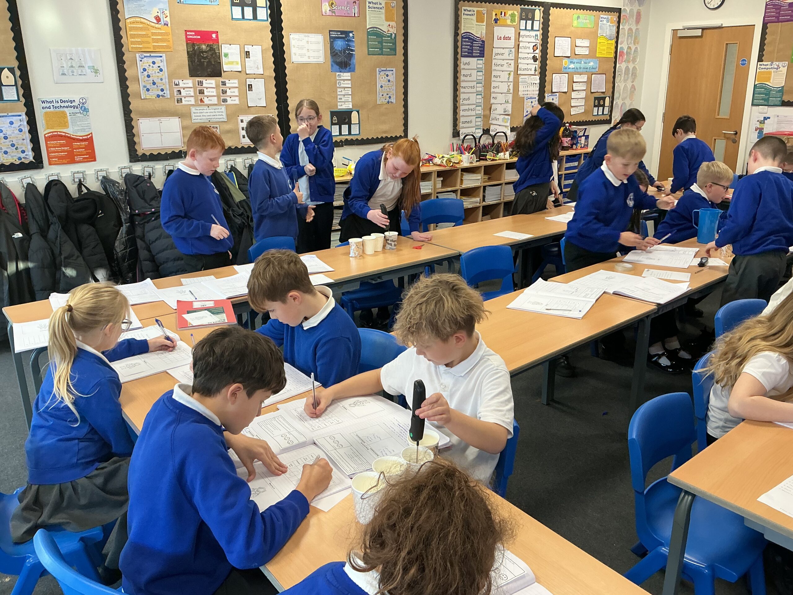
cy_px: 298
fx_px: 664
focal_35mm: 29
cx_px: 396
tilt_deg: -19.9
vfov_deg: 48.2
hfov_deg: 61.7
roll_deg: +0.4
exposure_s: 1/60
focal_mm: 3
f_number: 1.8
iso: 80
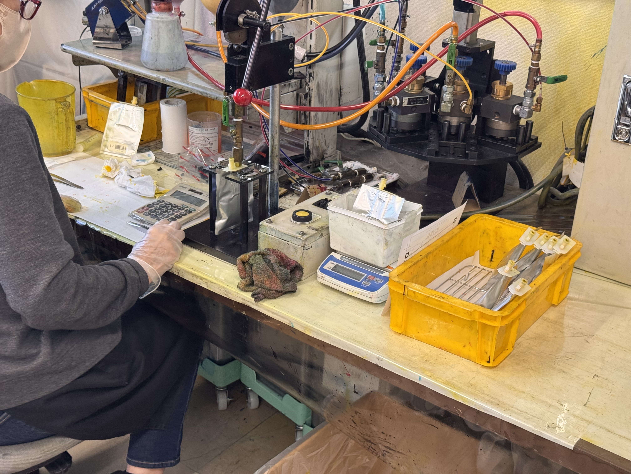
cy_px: 237
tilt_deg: -26.3
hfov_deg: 39.7
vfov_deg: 30.3
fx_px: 875
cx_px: 316
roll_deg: -1.6
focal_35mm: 48
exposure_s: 1/95
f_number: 1.78
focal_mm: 6.76
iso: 100
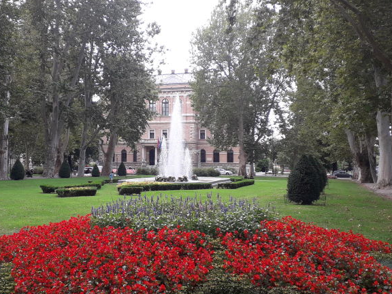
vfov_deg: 32.2
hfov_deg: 41.7
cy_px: 134
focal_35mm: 45
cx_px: 145
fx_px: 510
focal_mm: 3.6
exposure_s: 1/341
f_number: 1.9
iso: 40
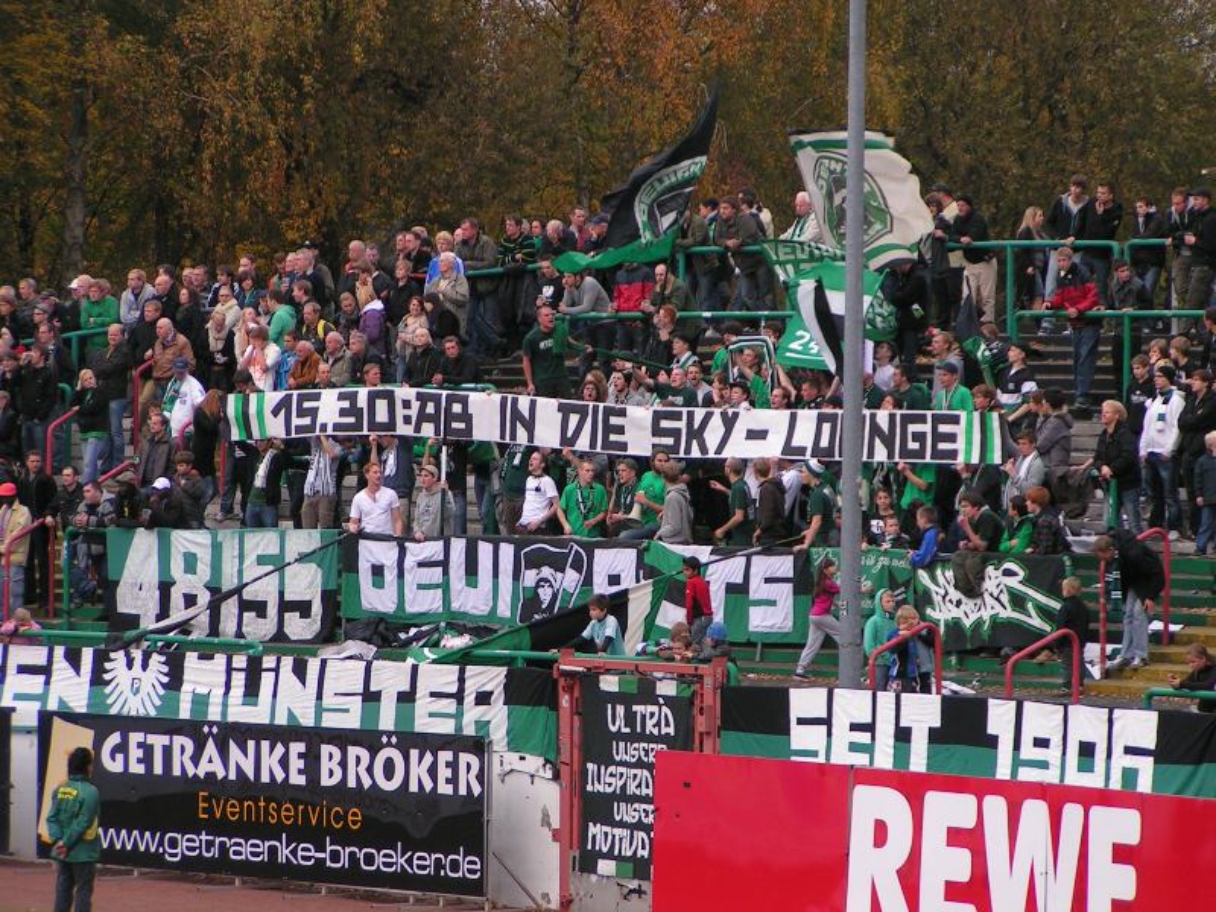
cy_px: 456
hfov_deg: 10.5
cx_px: 608
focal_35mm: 188
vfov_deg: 7.9
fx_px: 6604
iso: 50
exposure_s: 1/200
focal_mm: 28.8
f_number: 3.5
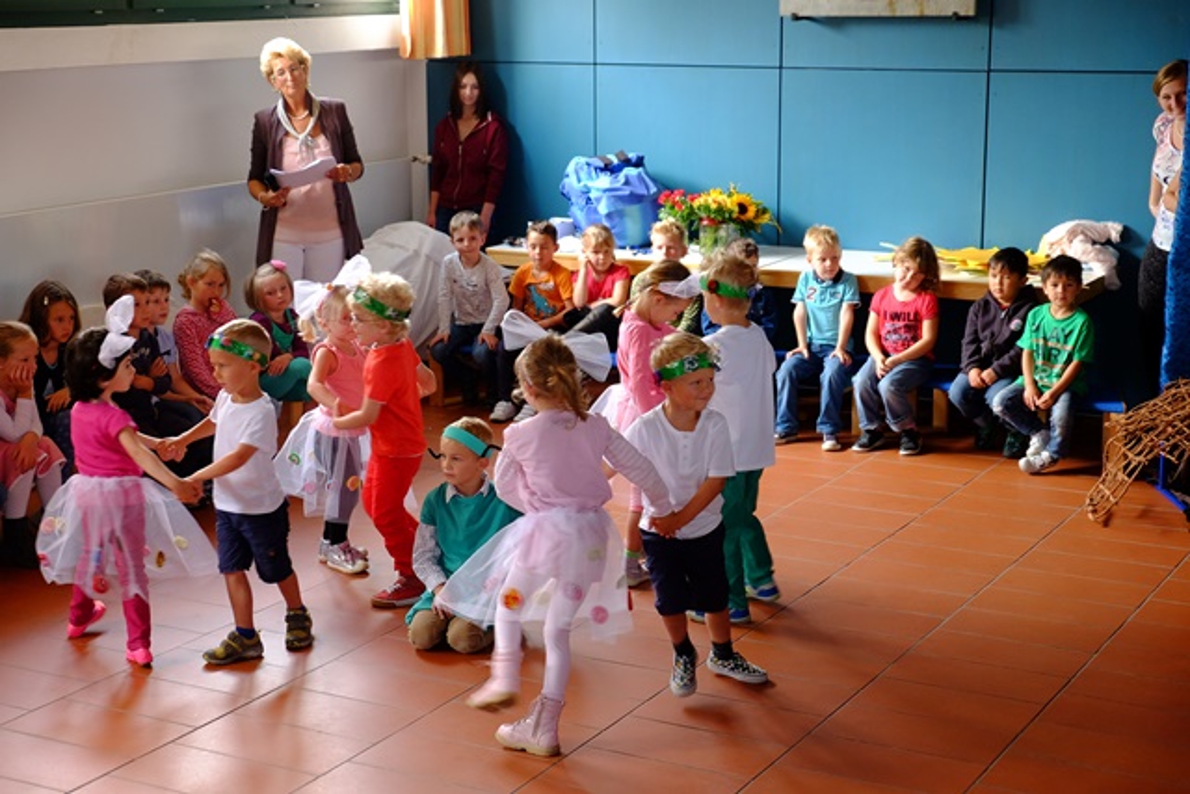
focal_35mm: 55
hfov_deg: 36.2
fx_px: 1818
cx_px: 595
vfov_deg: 24.6
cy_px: 397
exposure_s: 1/60
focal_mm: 36.6
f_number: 4.5
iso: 1000
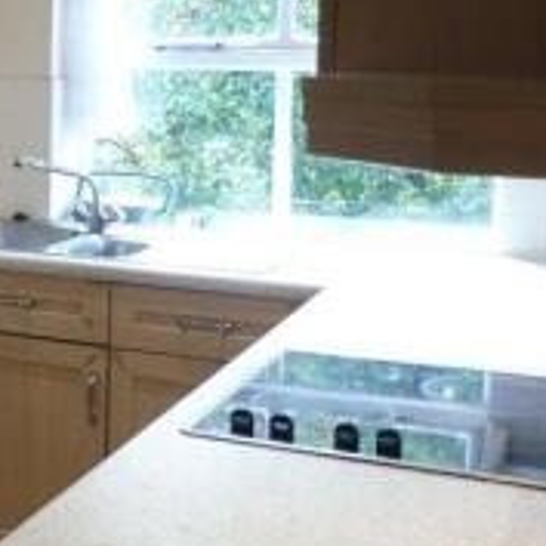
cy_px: 174
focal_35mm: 70
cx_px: -217
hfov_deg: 21.6
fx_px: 1249
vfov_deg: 24.5
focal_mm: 4.3
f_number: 3.3
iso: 320
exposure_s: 1/60
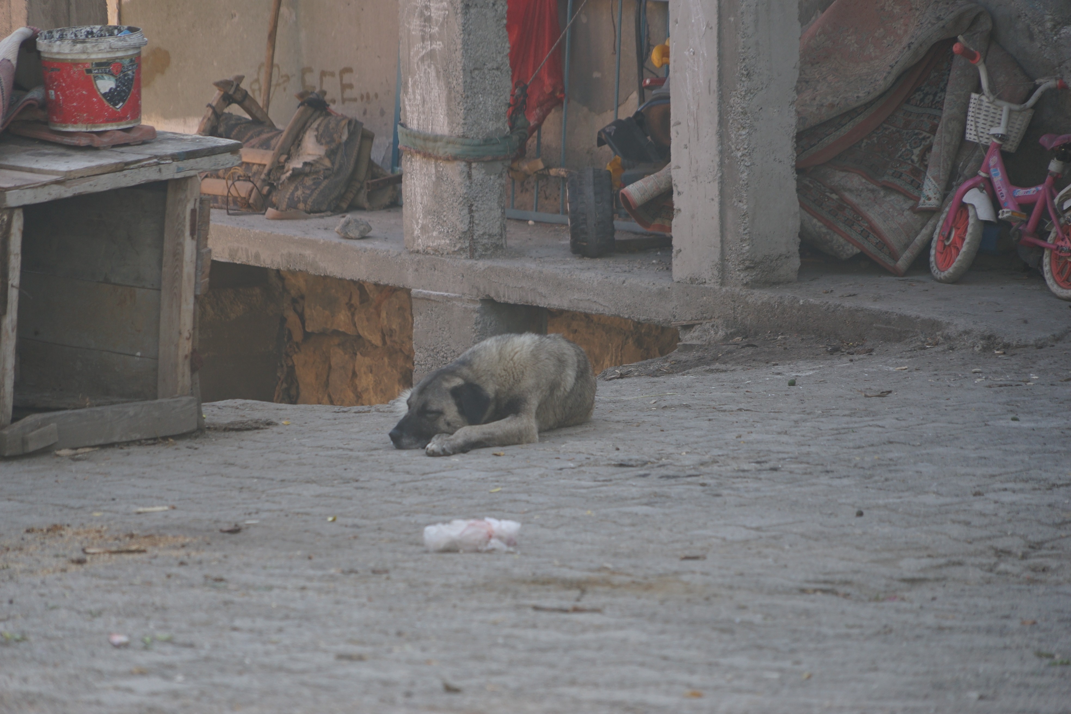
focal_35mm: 240
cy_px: 357
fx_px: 7139
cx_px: 536
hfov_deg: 8.6
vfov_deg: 5.7
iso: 320
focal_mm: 240
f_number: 6.3
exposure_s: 1/250
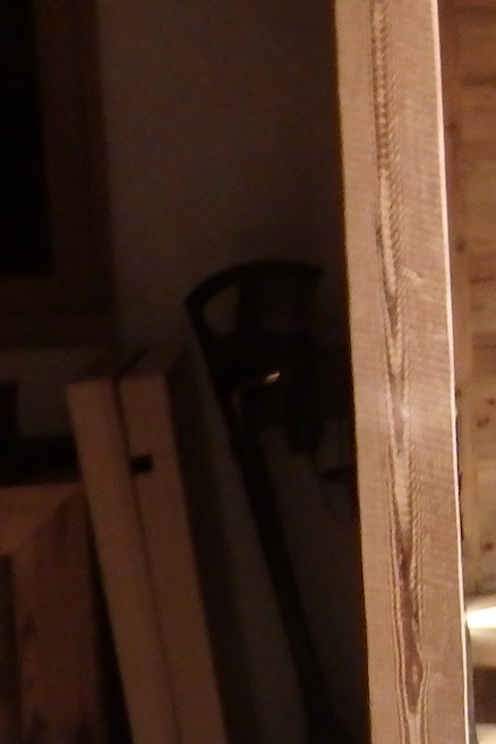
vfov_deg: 26.6
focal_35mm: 76
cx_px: 1044
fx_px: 1571
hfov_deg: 14.4
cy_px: 323
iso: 800
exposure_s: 1/10
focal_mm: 4.5
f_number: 4.1
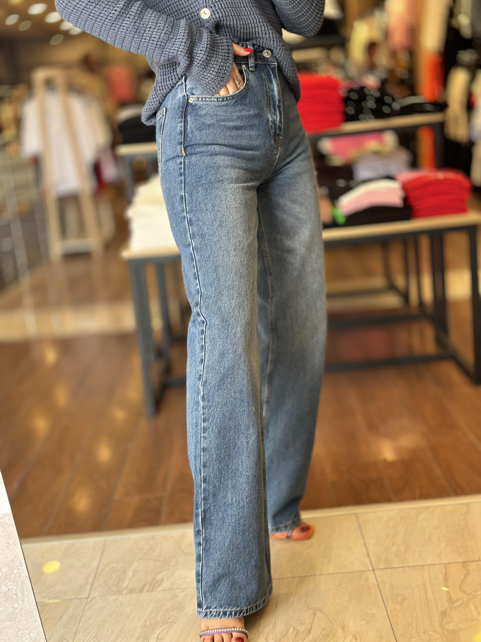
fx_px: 889
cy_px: 321
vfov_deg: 39.7
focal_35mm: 48
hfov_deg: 30.3
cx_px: 240
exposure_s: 1/126
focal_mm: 6.86
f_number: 1.78
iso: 125
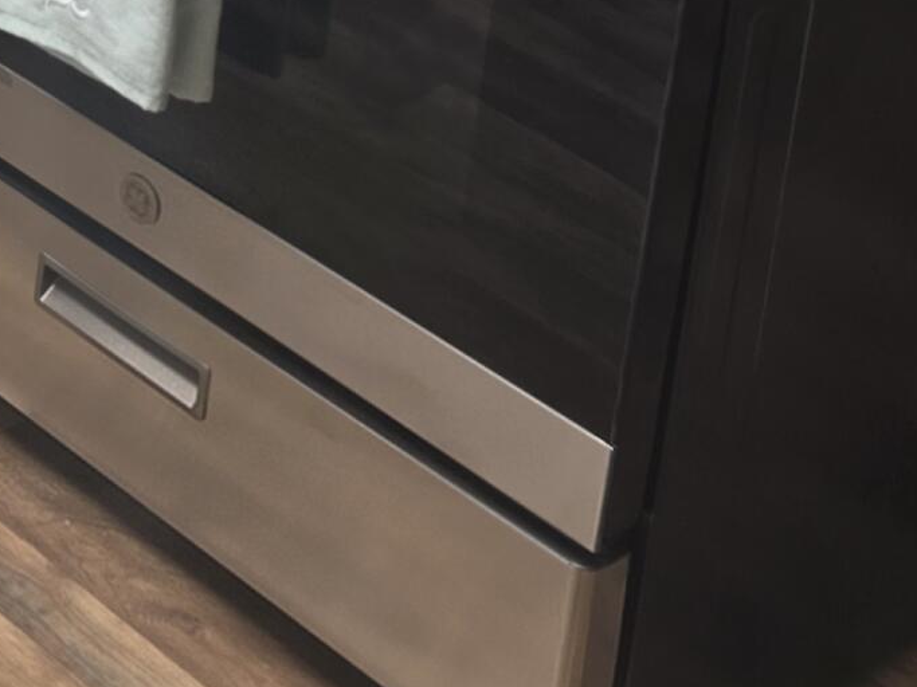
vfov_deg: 12.7
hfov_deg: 15.7
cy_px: -711
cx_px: -885
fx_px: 2675
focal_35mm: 101
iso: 40
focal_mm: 6.3
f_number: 1.7
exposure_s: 1/120
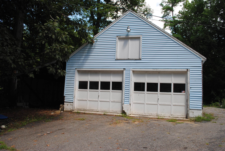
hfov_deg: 61.9
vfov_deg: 43.7
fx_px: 188
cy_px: 76
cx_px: 112
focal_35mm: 30
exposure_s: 1/200
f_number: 6.3
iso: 100
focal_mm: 20
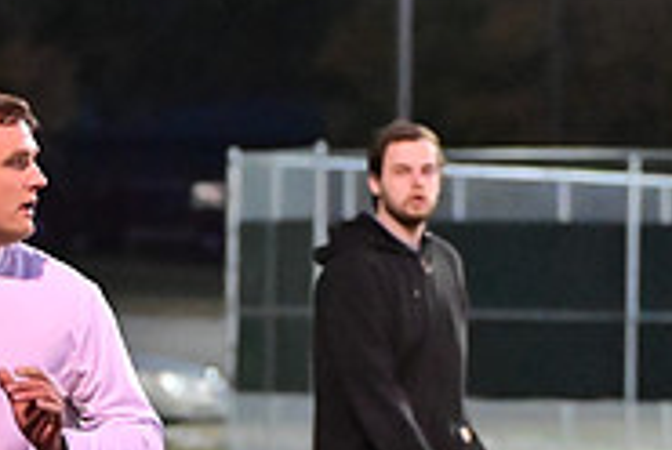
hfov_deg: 3.7
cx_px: 167
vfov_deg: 2.4
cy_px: 586
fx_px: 10526
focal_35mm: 563
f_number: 4
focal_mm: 120
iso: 6400
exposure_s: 1/400
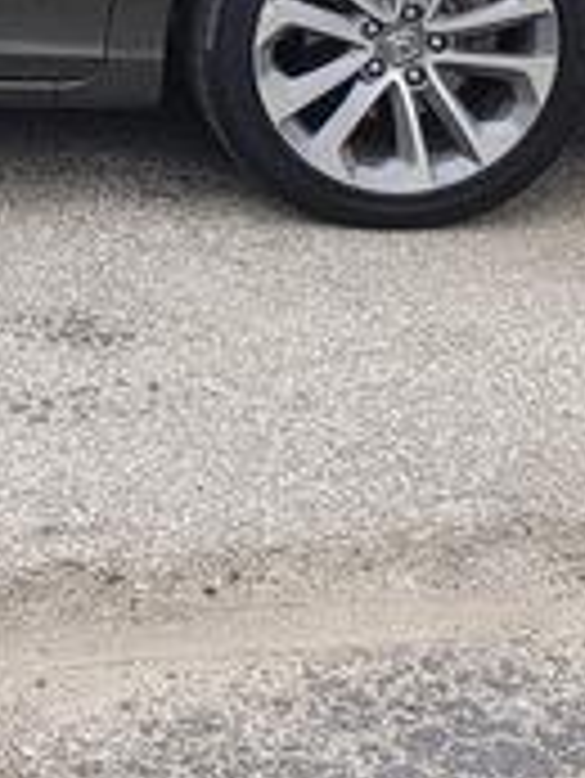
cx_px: -482
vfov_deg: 19.1
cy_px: -202
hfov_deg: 13.7
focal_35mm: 96
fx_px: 2161
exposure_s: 1/136
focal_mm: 4.3
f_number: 2.4
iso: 50
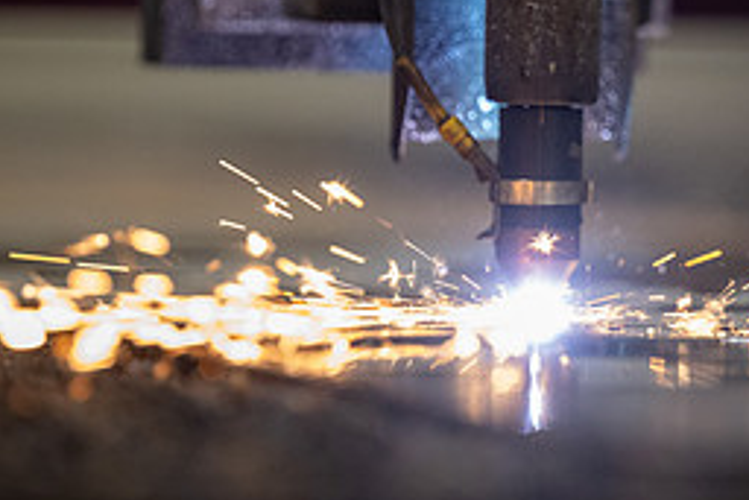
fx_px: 7307
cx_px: 585
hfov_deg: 5.9
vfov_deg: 3.9
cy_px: 34
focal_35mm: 351
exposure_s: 1/500
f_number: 2.8
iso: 2500
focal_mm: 155
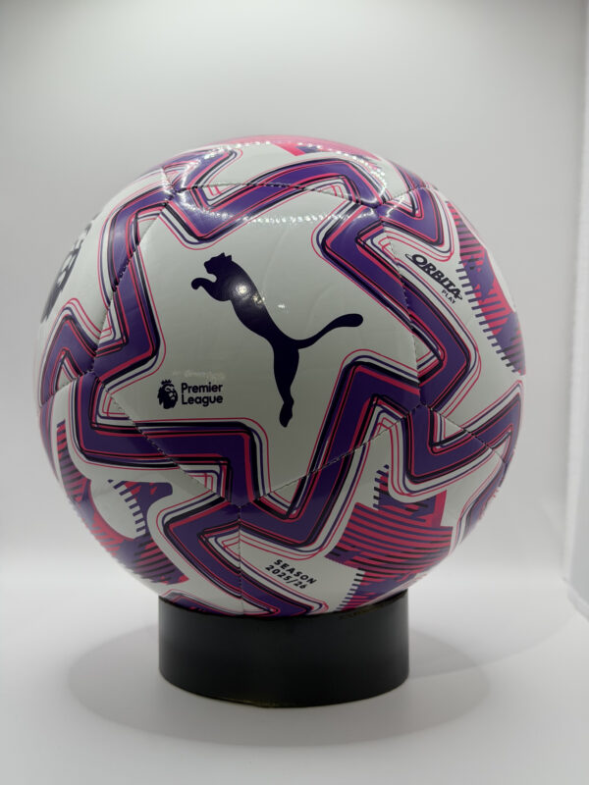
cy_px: 392
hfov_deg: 30.3
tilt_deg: -3.2
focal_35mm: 48
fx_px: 1089
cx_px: 294
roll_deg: -1.6
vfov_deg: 39.7
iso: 64
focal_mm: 6.76
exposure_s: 1/371
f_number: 1.78
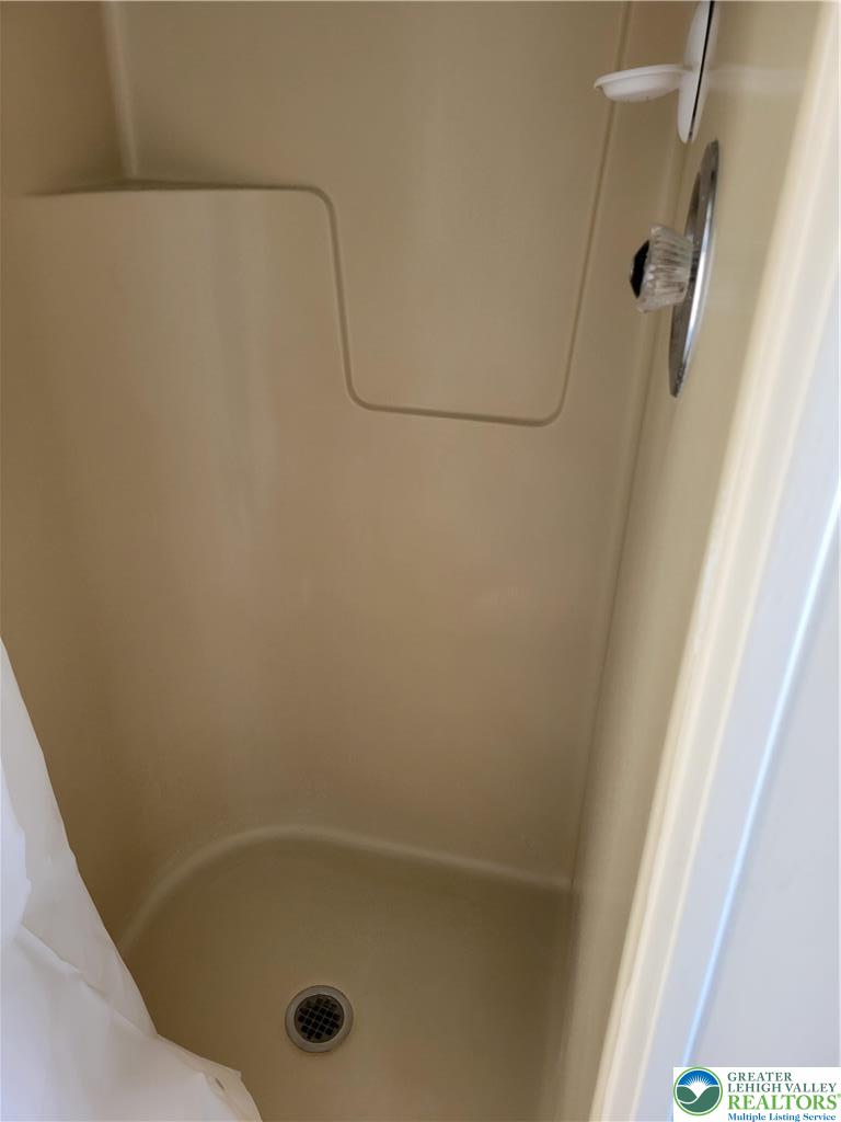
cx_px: 420
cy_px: 561
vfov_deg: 67.3
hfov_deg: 53.1
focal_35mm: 26
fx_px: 842
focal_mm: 5.4
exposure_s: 1/40
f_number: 1.8
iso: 200
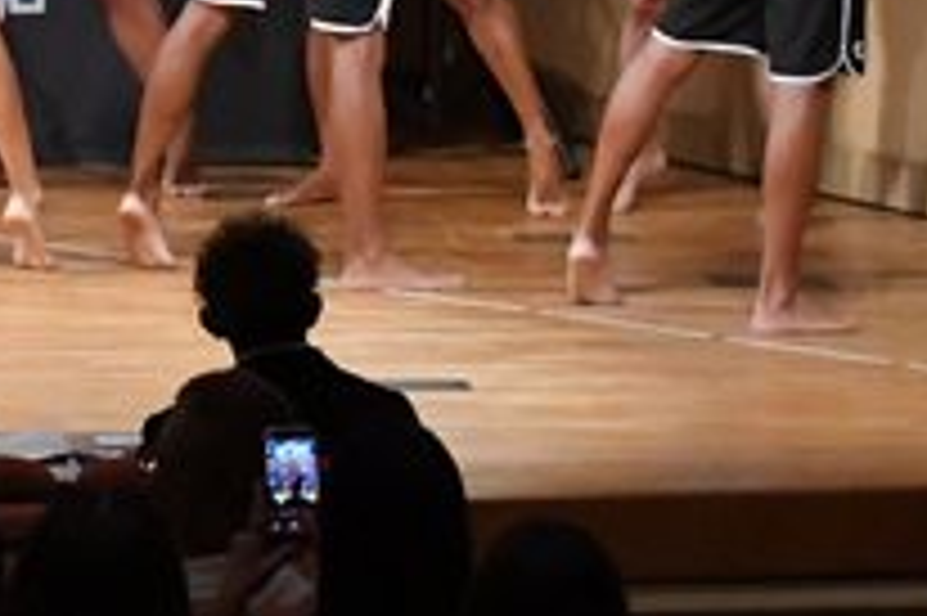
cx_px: -227
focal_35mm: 441
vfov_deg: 3.1
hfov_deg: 4.7
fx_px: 11346
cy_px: -135
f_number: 5.6
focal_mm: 78
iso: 10000
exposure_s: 1/400
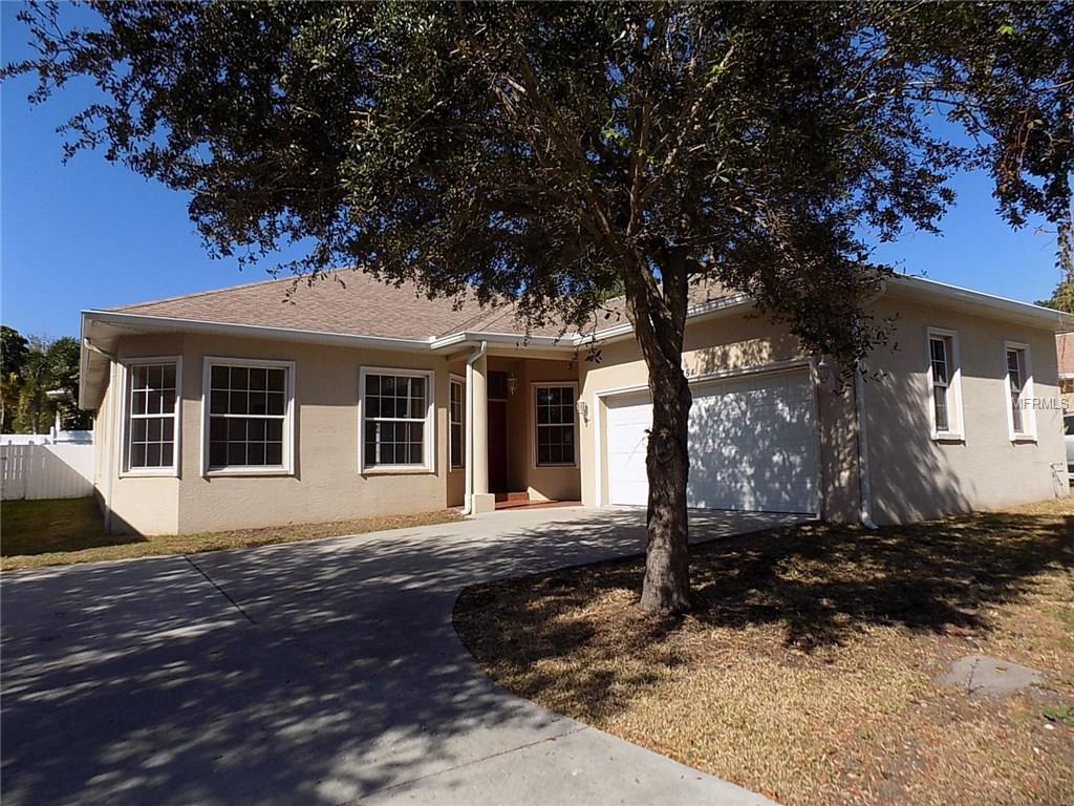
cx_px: 537
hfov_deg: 73.9
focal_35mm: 23
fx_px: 714
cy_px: 403
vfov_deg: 58.9
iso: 80
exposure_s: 1/1250
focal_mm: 4
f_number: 3.1
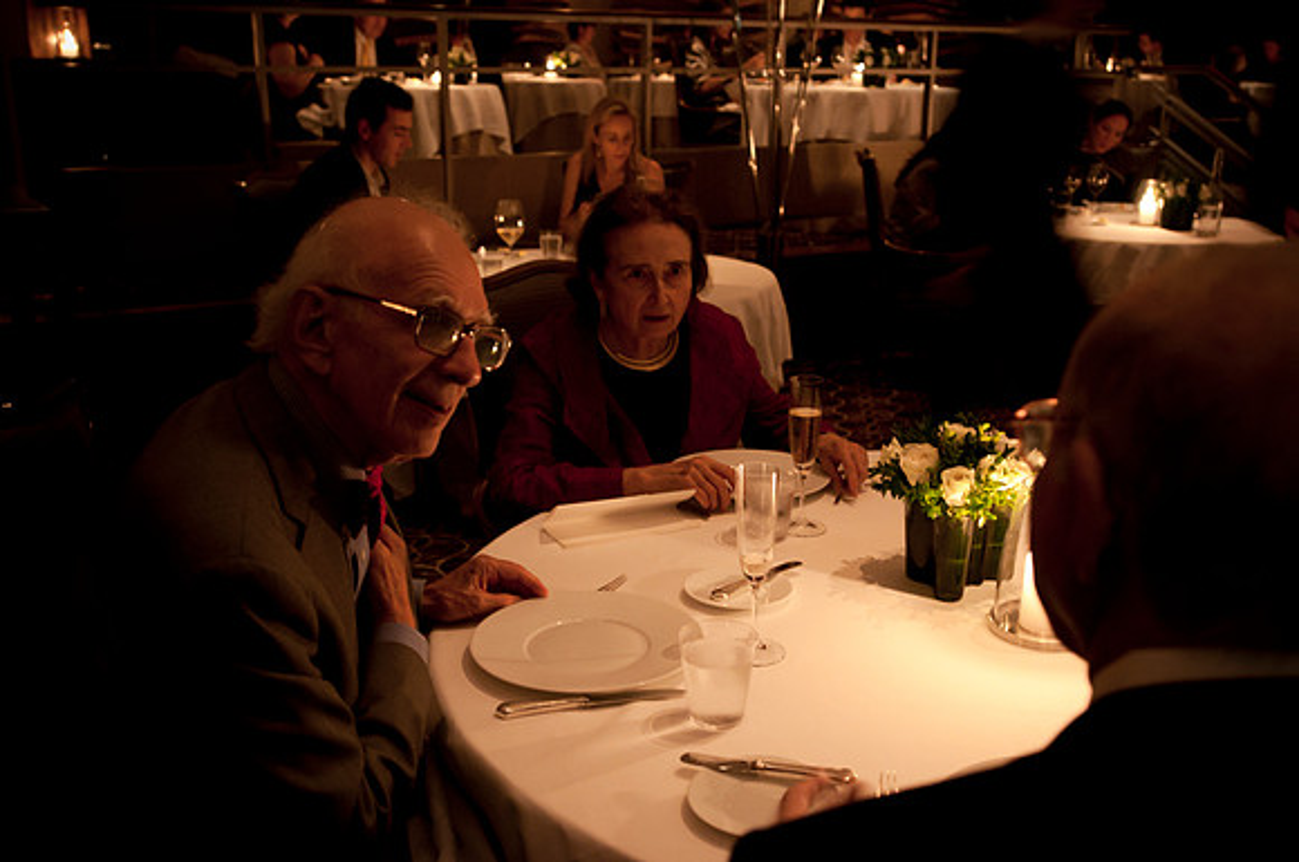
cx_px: 650
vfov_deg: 36.8
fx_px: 1297
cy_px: 431
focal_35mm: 36
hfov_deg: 53.2
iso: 1000
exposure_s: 1/8
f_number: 2.8
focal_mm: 24
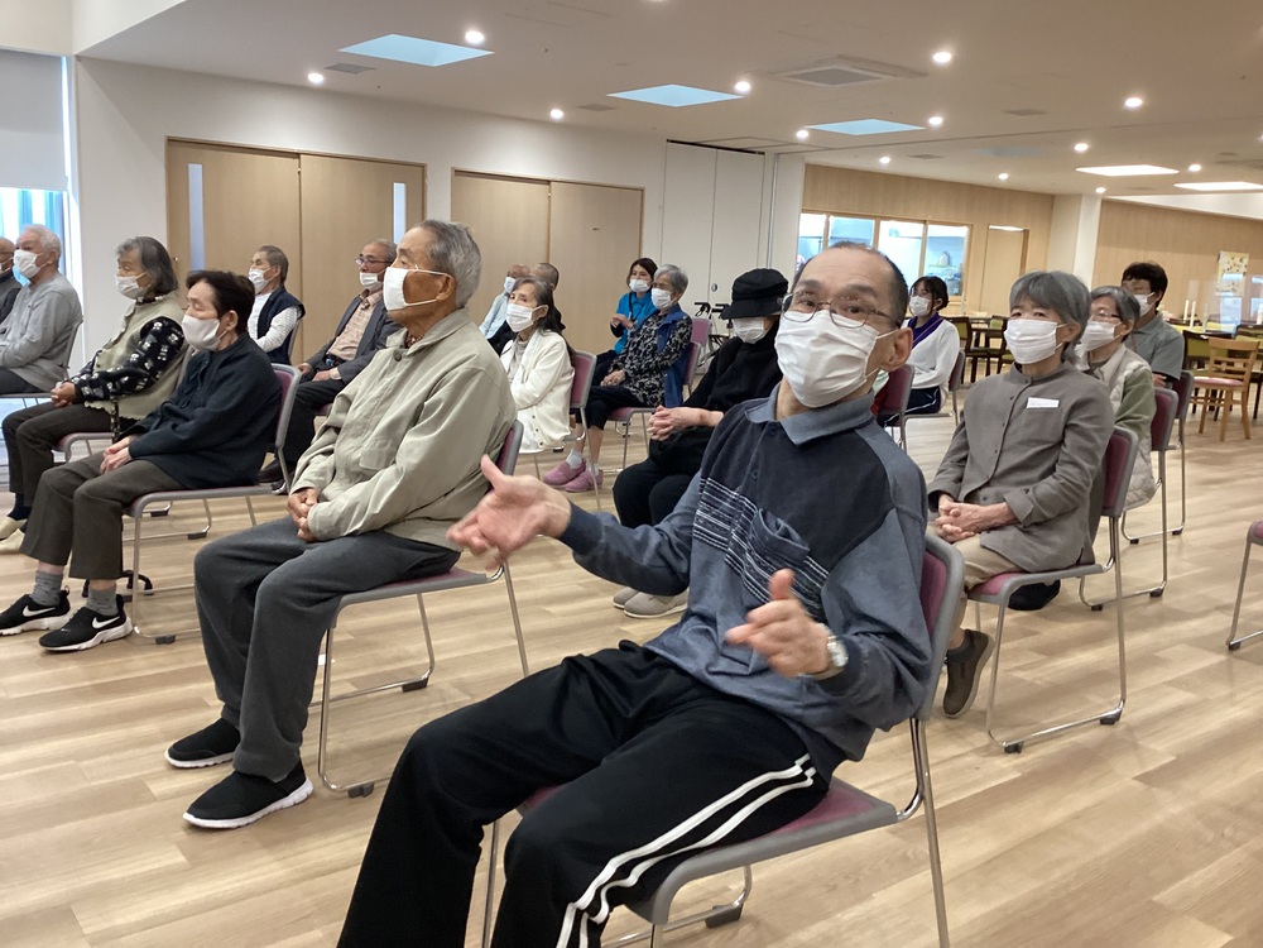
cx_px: 632
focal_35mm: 31
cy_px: 474
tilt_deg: -13.2
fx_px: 1131
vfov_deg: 45.4
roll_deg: -1.7
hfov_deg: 58.4
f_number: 2.4
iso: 250
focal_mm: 3.3
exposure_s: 1/60
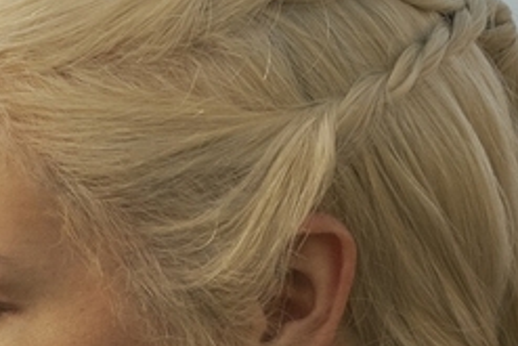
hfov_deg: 1.3
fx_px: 22358
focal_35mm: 1553
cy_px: 767
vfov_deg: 0.9
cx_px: -679
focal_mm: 200
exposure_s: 1/500
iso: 800
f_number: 9
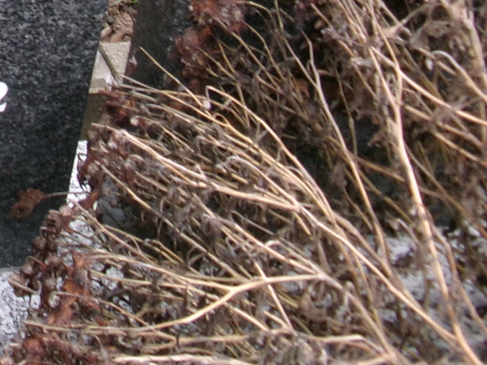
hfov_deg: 18.2
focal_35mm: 94
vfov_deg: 14.5
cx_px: -272
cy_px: -208
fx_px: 1322
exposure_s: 1/34
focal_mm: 5.1
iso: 147
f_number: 3.9
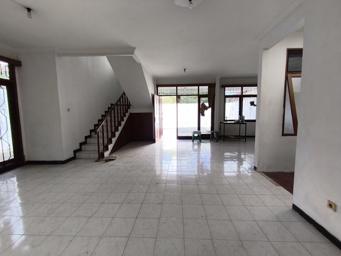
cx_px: 170
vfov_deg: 81.8
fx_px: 148
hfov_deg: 98.1
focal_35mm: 15
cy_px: 128
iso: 50
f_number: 2.2
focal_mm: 1.65
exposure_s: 1/140
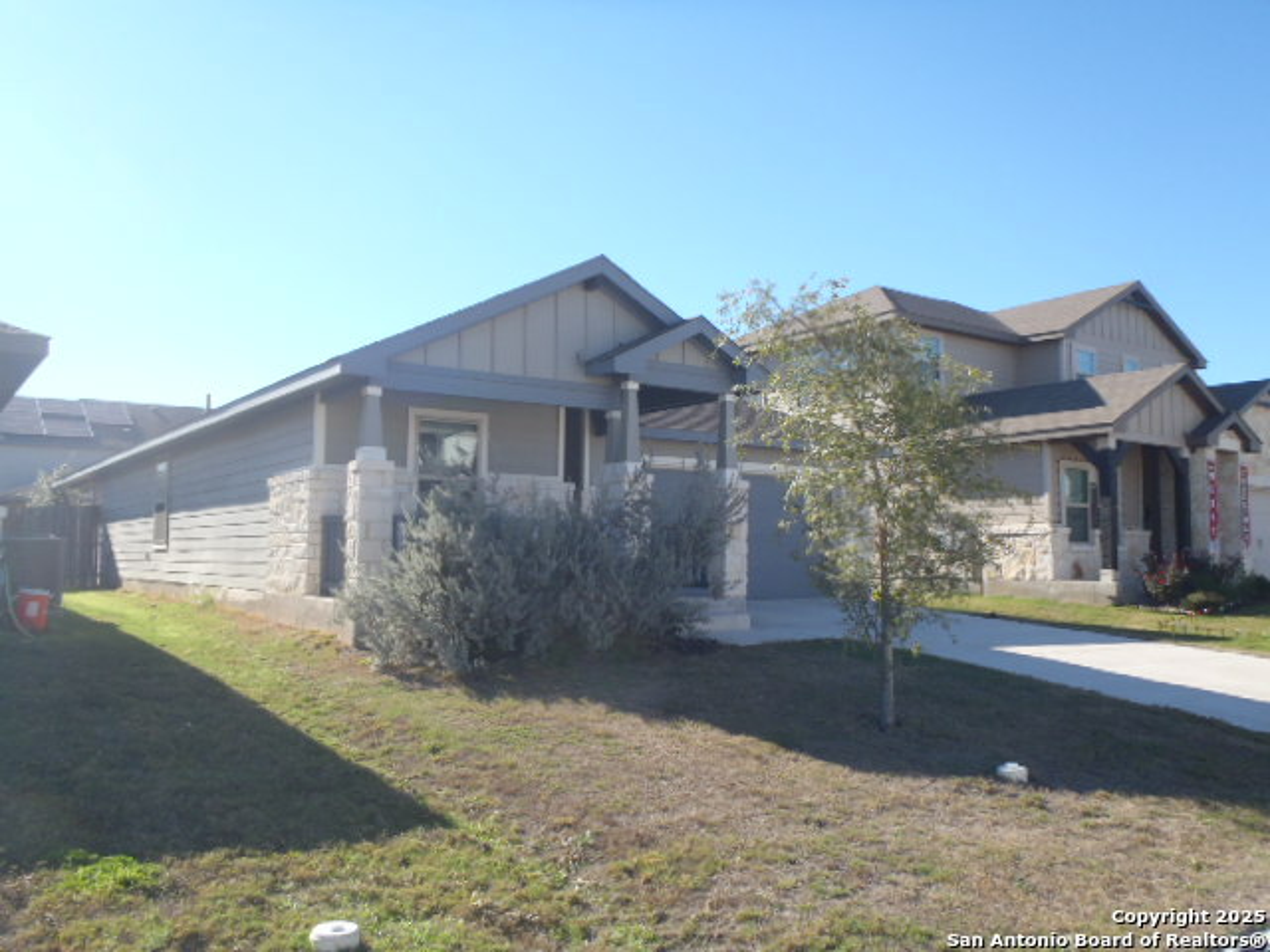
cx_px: 635
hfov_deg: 63.4
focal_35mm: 28
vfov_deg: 49.7
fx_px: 1027
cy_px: 476
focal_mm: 5
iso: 80
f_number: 3.9
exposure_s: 1/320
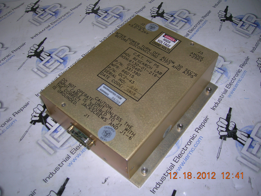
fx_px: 256
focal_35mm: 34
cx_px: 130
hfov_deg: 54.0
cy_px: 98
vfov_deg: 41.7
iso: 50
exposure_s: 1/60.1
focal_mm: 5.7
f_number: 2.9
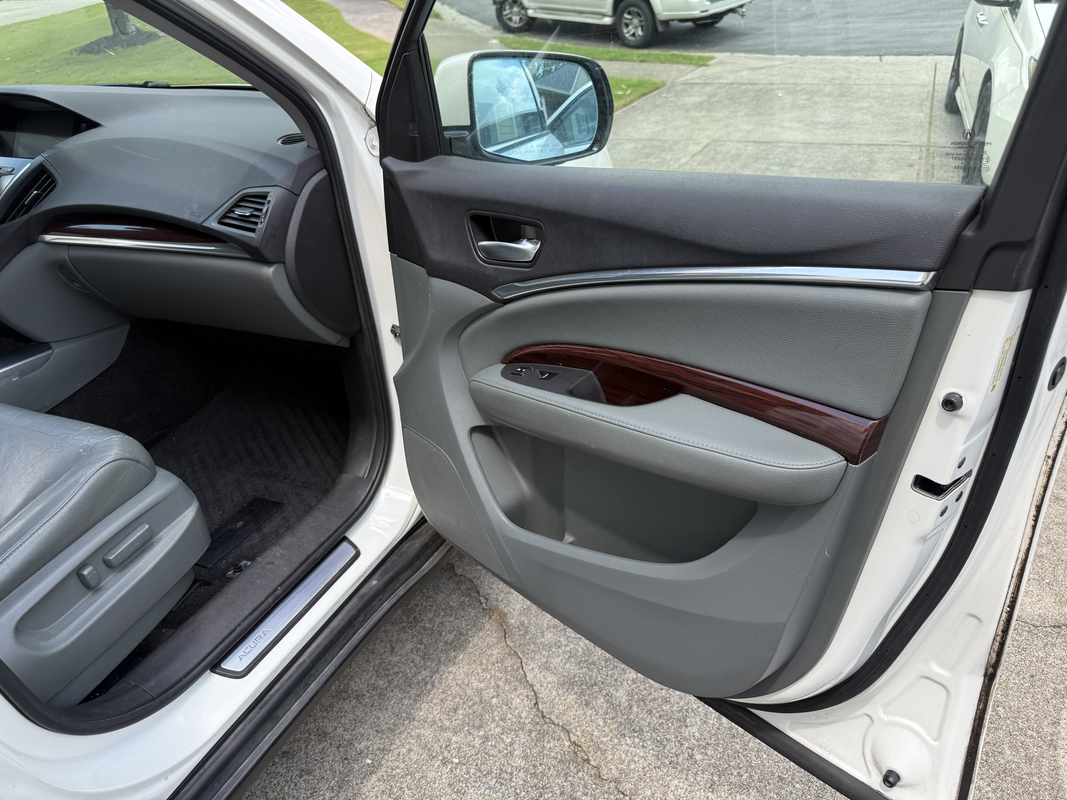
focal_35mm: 24
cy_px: 400
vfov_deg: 56.8
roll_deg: +5.4
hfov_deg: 71.6
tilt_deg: -34.1
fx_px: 740
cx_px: 534
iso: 80
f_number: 1.78
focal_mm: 6.76
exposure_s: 1/671
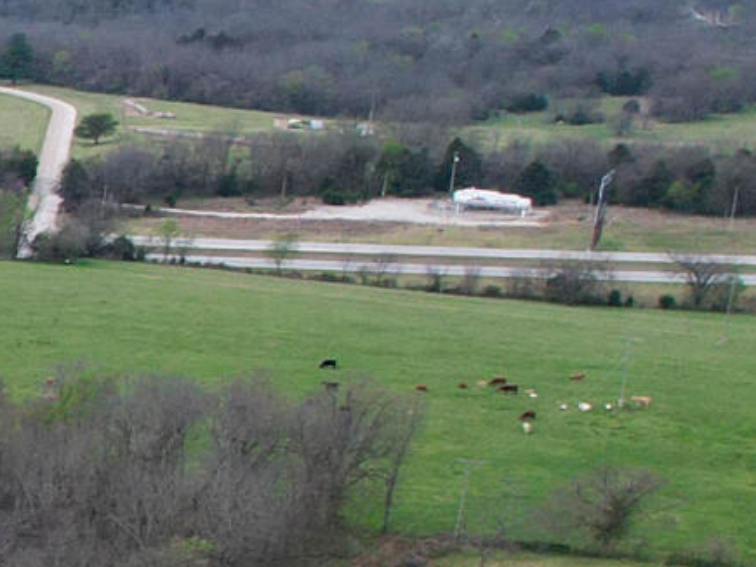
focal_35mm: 146
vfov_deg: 9.9
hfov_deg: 10.3
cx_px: -1416
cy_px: 844
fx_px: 3188
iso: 150
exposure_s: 1/1250
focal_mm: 8.38
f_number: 2.8
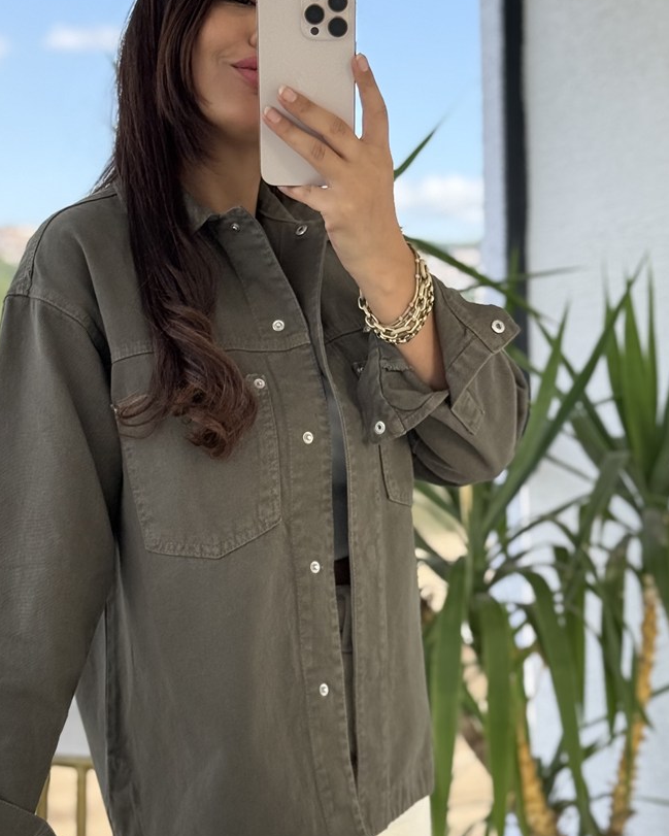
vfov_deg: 24.7
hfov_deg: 19.9
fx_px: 1905
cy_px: 498
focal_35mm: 77
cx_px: 330
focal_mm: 6.76
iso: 100
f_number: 1.78
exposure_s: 1/384
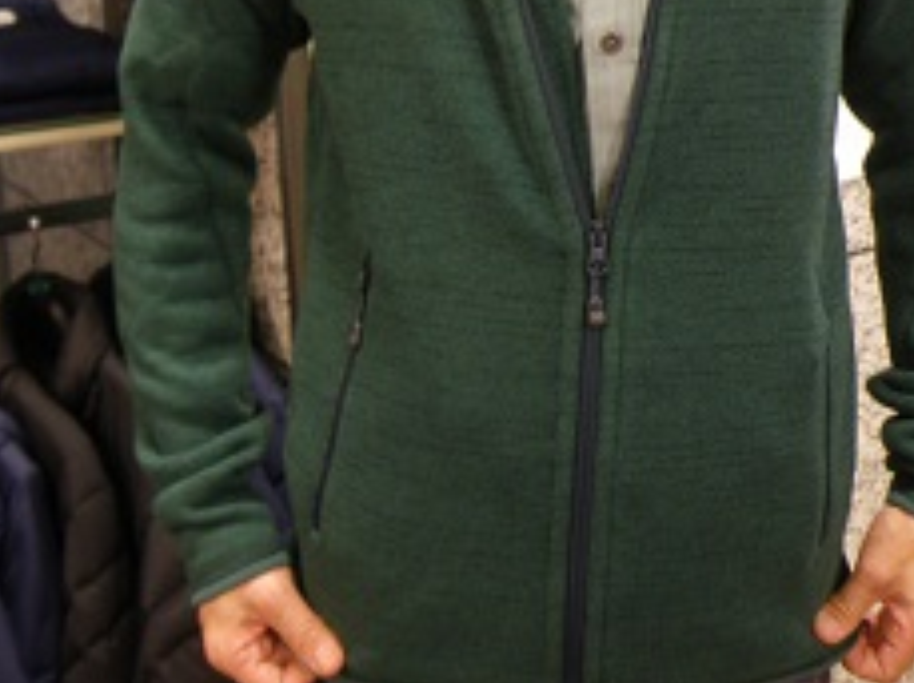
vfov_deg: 28.7
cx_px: 555
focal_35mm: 49
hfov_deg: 38.8
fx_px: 1292
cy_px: 96
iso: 100
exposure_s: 1/4
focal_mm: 5
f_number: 3.5
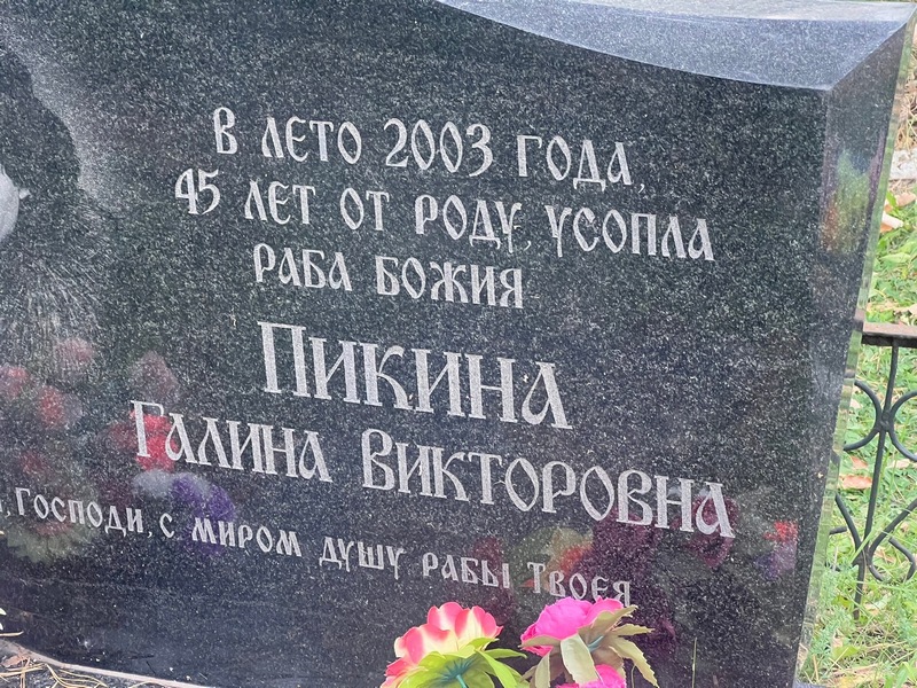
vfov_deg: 19.1
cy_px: 344
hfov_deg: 25.3
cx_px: 458
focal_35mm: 77
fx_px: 2040
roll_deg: +4.2
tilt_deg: -20.8
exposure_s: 1/99
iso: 200
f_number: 2.8
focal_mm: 9
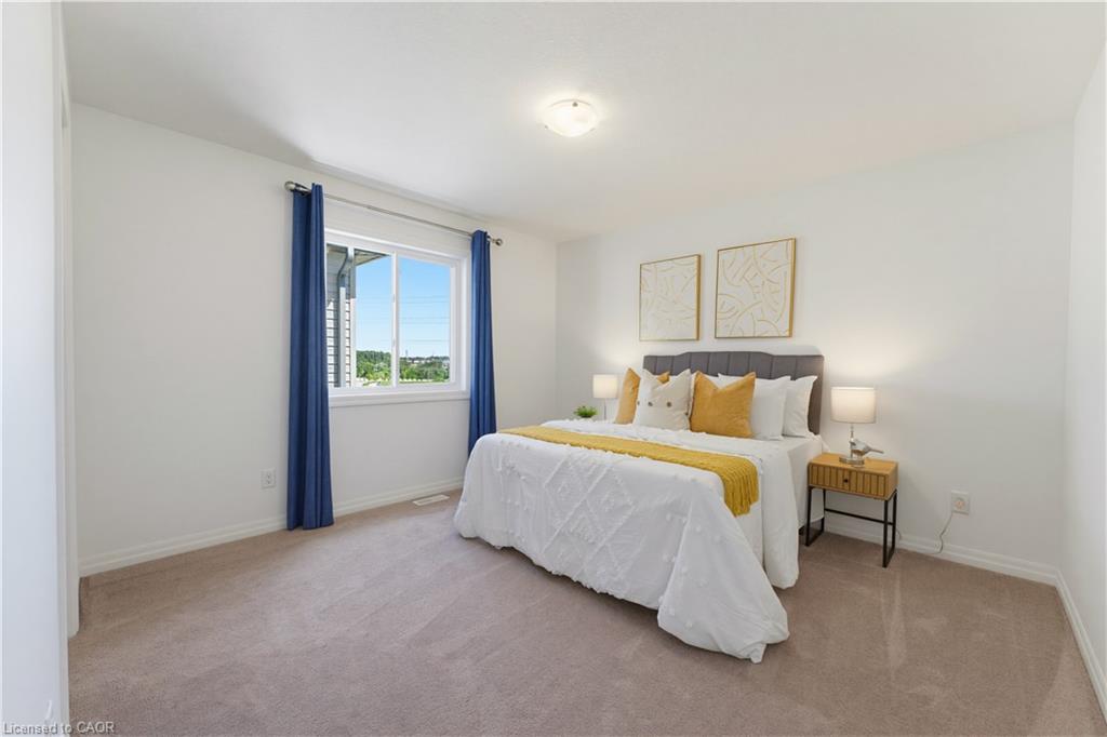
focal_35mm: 14
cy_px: 368
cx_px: 554
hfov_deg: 104.3
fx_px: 430
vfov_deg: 81.2
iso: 400
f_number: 8
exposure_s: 1/10
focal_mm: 14
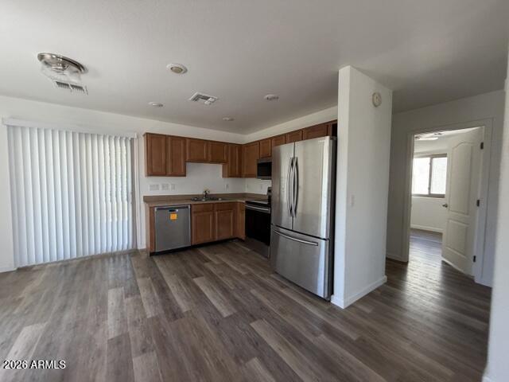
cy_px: 191
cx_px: 254
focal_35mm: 14
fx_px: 206
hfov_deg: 102.1
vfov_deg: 85.7
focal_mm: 2.22
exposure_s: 1/121
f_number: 2.2
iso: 160
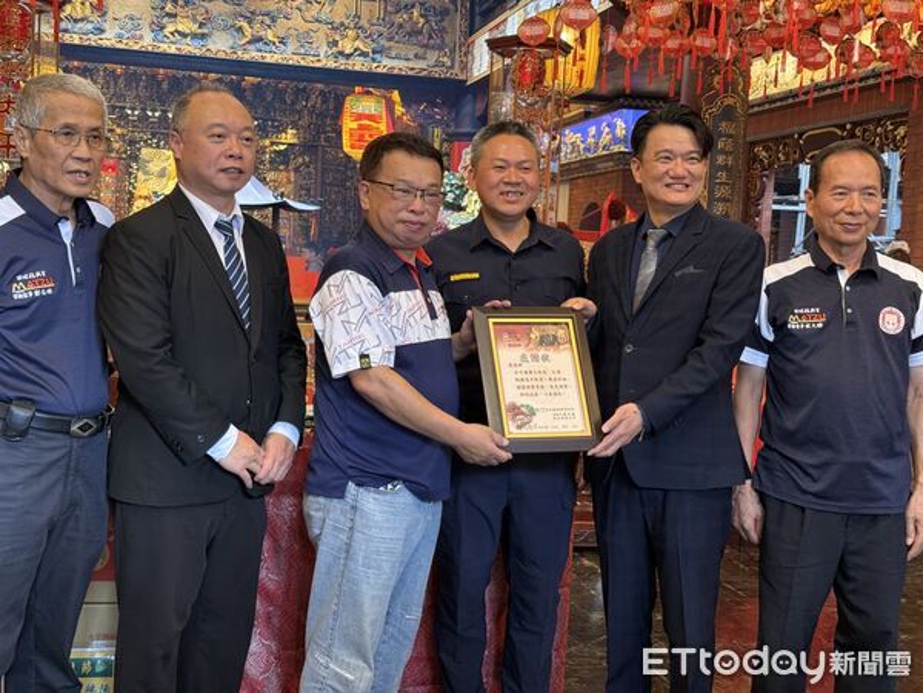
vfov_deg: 30.3
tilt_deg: -3.3
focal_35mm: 48
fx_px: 1280
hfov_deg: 39.7
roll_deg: -3.0
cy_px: 346
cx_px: 462
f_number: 1.78
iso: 200
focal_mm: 6.76
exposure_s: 1/40
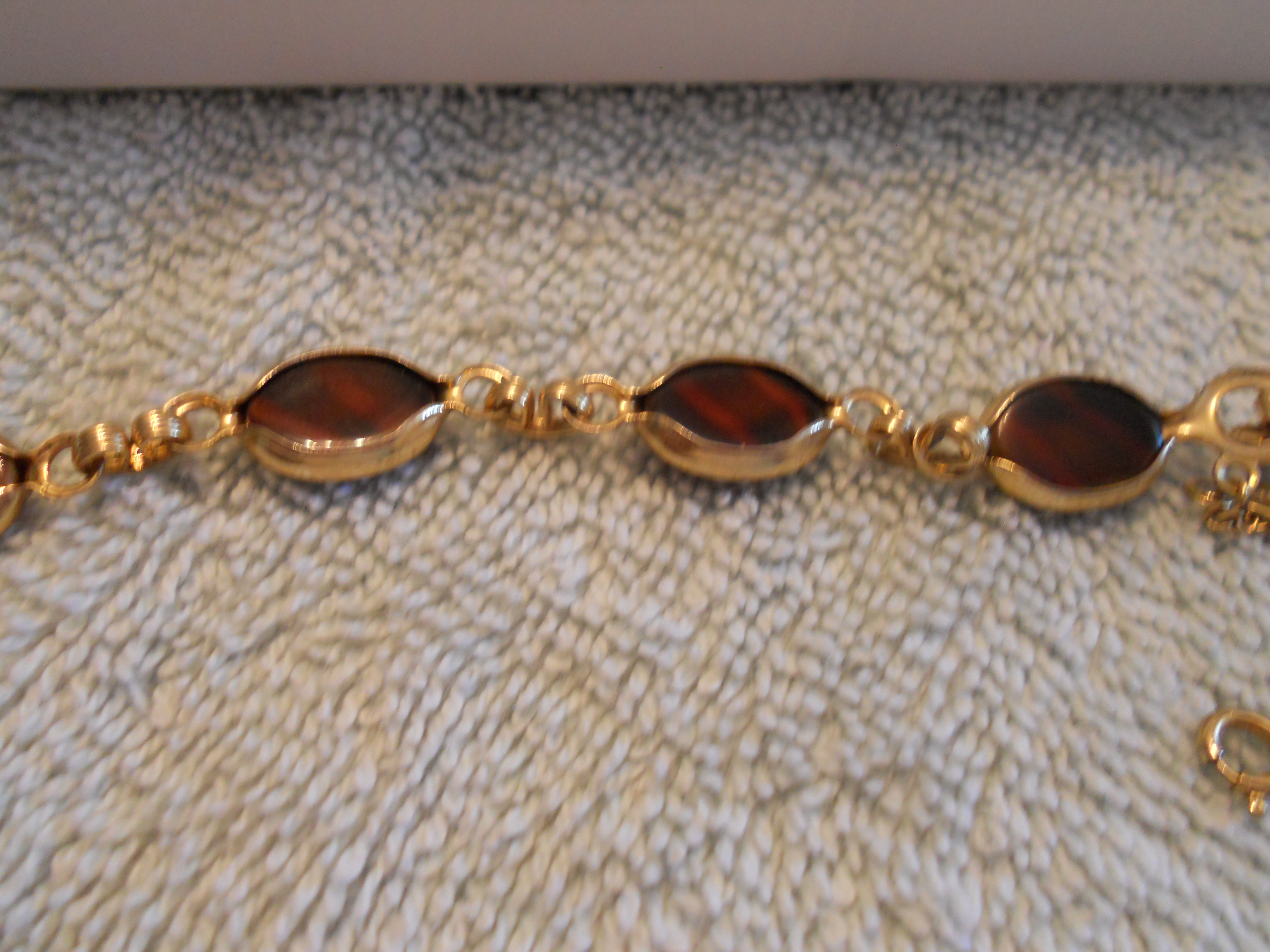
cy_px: 476
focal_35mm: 32
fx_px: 1174
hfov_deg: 56.8
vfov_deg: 44.2
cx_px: 635
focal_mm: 5.8
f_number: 3.5
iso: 320
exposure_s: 1/30
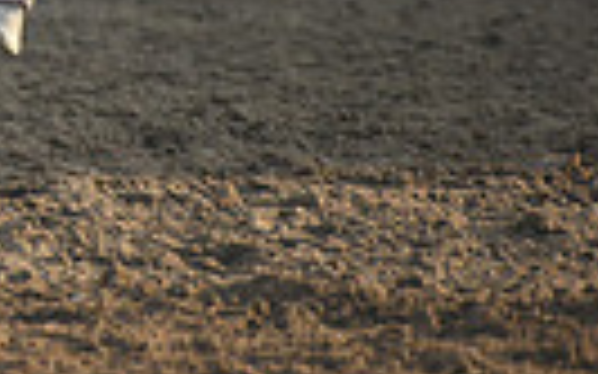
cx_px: -620
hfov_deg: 2.4
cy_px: -457
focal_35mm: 890
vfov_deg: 1.5
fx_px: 14499
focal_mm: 200
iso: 1600
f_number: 2.8
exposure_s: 1/3200
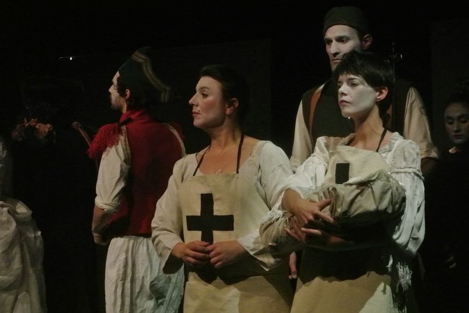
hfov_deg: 18.3
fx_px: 1459
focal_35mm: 112
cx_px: 233
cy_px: 155
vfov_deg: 12.2
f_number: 11
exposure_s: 1/100
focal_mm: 41.2
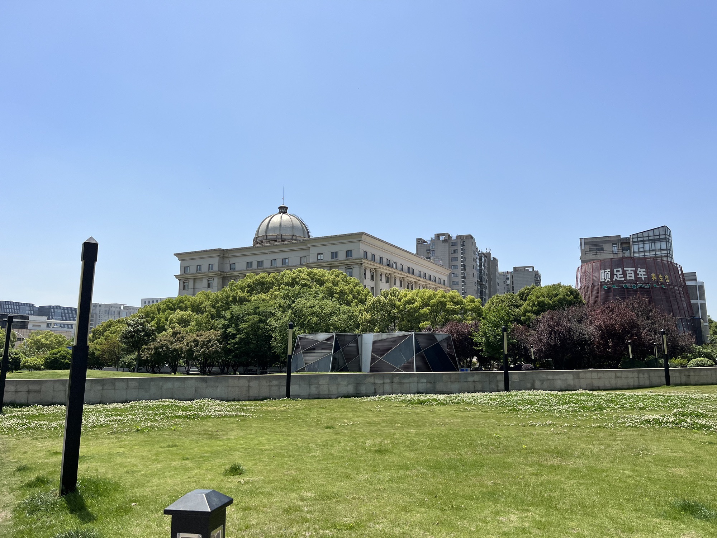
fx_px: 539
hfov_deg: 67.3
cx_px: 358
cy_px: 269
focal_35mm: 26
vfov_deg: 53.1
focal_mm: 5.1
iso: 50
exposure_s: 1/4310
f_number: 1.6
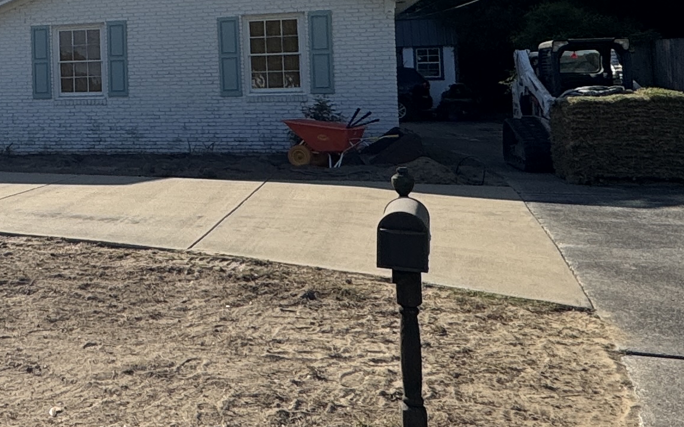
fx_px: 969
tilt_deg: +3.1
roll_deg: +1.2
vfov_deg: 24.3
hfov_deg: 30.8
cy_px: 56
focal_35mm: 52
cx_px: -196
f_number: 2.2
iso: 50
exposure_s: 1/2874
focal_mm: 2.22
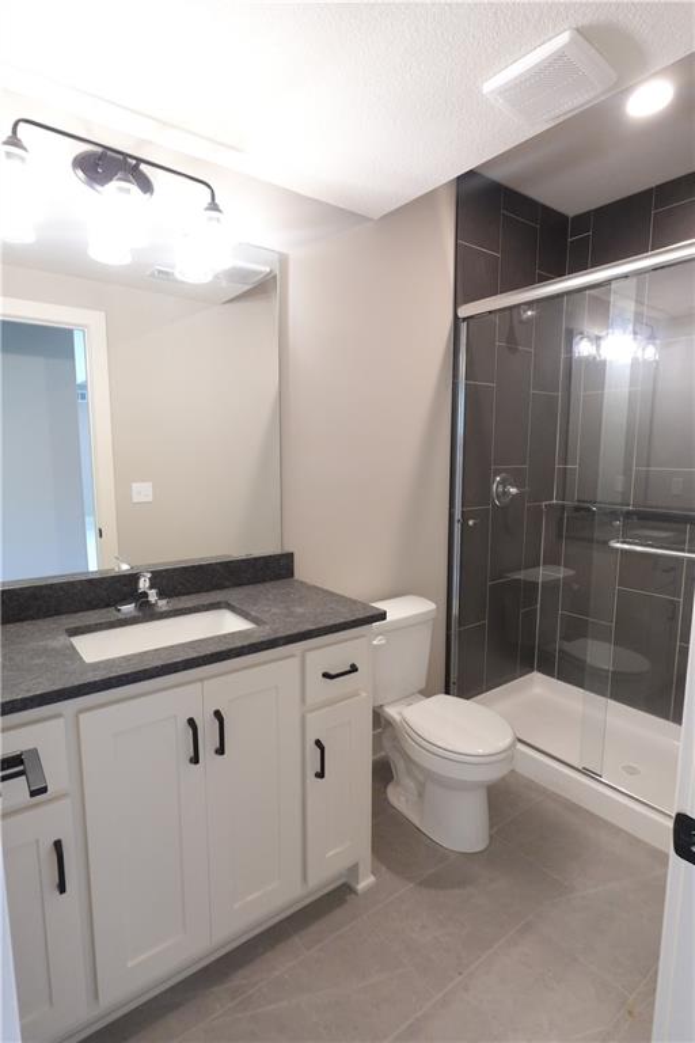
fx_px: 521
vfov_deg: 90.0
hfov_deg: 67.4
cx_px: 348
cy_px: 522
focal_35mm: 18
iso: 800
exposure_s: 1/30
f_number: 5
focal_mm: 6.9
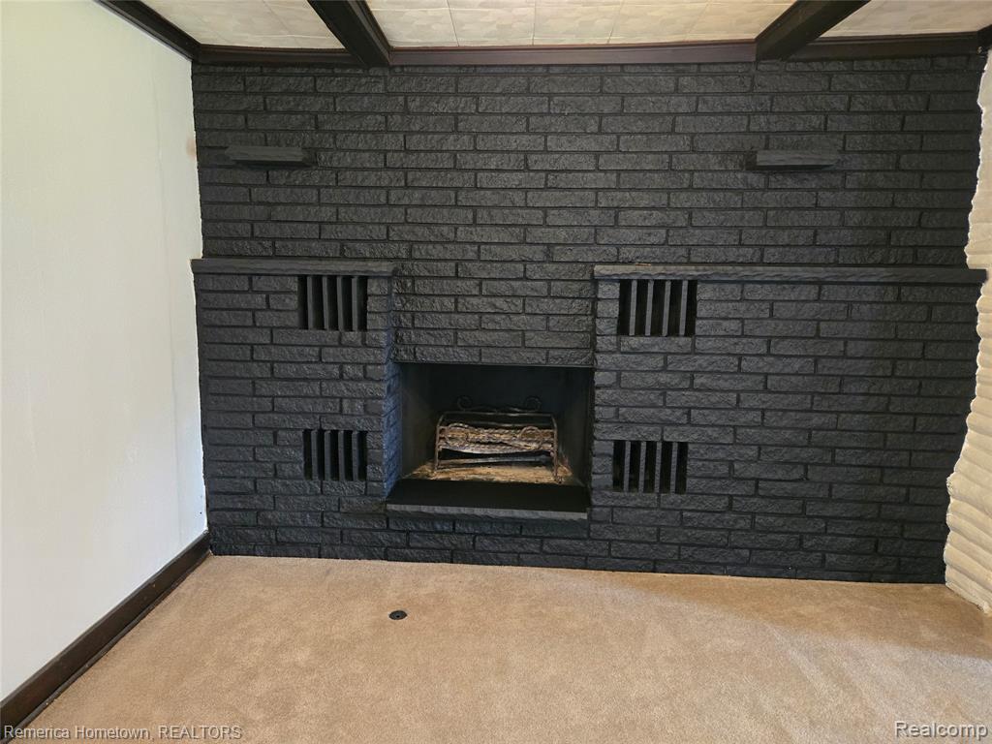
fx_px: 659
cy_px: 372
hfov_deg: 73.9
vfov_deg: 58.9
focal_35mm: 23
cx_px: 496
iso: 1600
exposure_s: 1/60
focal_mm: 5.4
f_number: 1.8
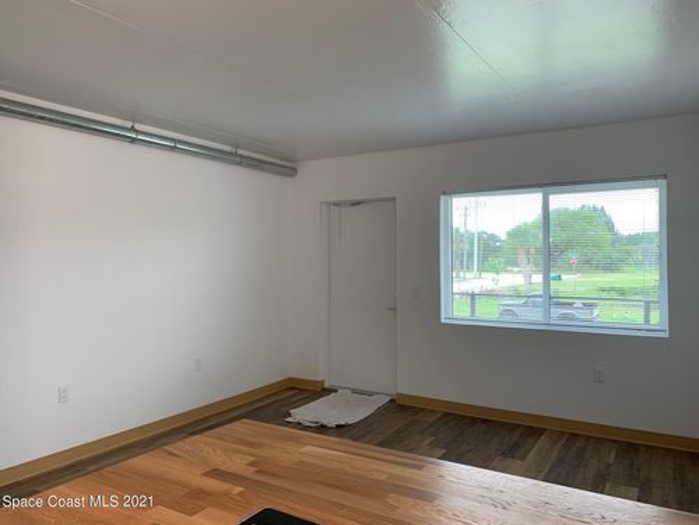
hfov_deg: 67.3
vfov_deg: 53.1
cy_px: 262
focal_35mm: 26
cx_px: 350
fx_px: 525
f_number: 1.8
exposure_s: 1/60
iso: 64
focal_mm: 4.25
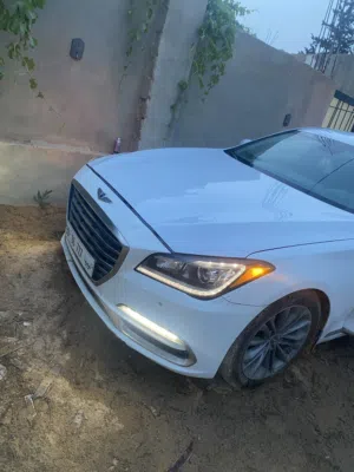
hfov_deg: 53.1
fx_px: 355
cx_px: 177
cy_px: 236
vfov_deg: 67.3
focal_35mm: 26
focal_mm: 4.25
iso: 320
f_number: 1.8
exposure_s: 1/60
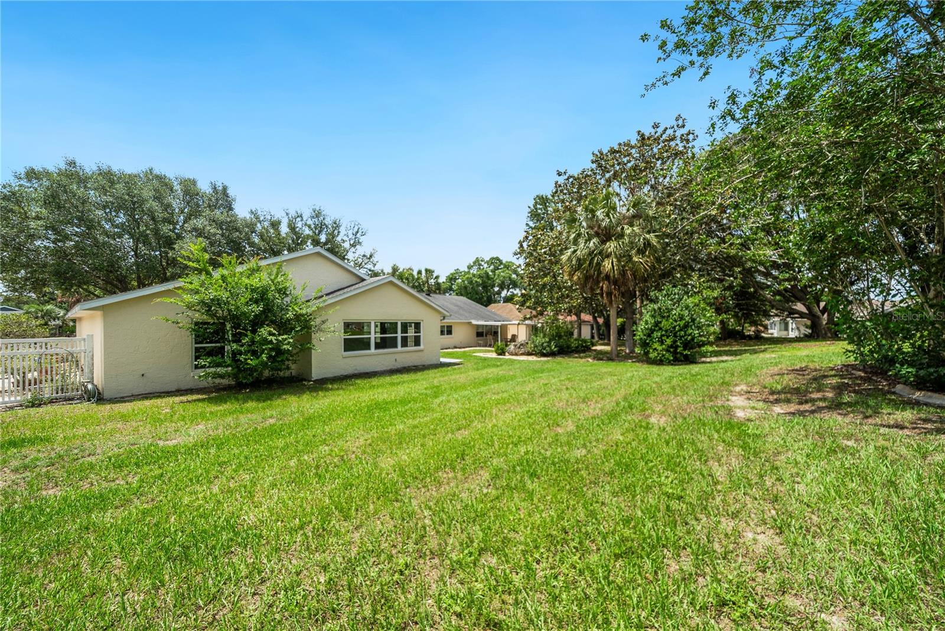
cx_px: 472
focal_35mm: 12
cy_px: 316
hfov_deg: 112.6
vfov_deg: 90.1
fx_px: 315
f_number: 9
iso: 80
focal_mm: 12
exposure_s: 1/125
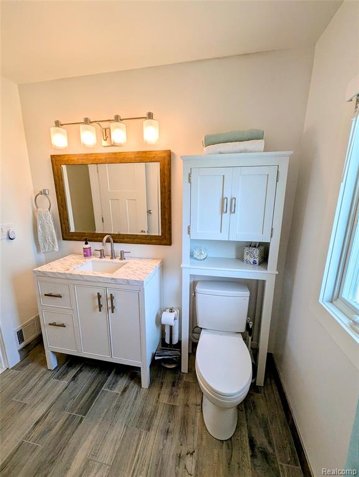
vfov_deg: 106.1
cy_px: 238
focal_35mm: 13
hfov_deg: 90.0
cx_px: 180
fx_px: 179
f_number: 2.2
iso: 52
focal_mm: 1.95
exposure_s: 1/120
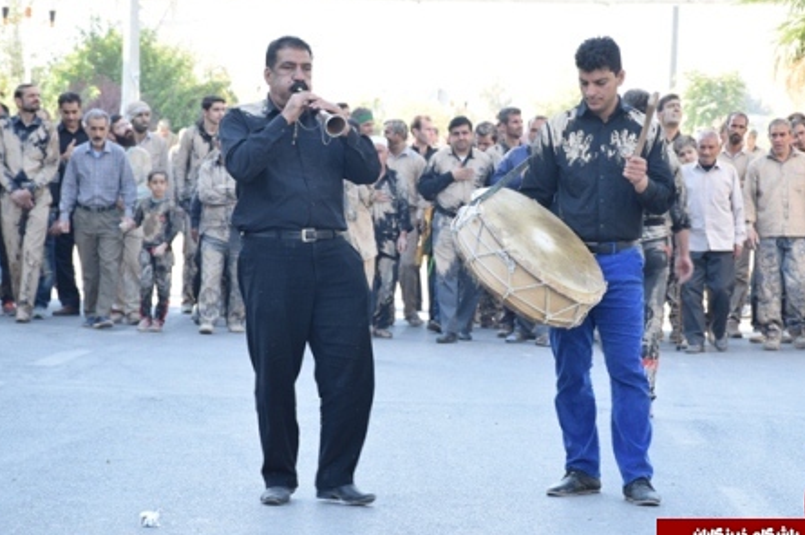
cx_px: 447
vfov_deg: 8.5
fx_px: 3610
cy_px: 249
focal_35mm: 162
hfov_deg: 12.7
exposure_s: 1/100
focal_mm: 95
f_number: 9
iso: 500
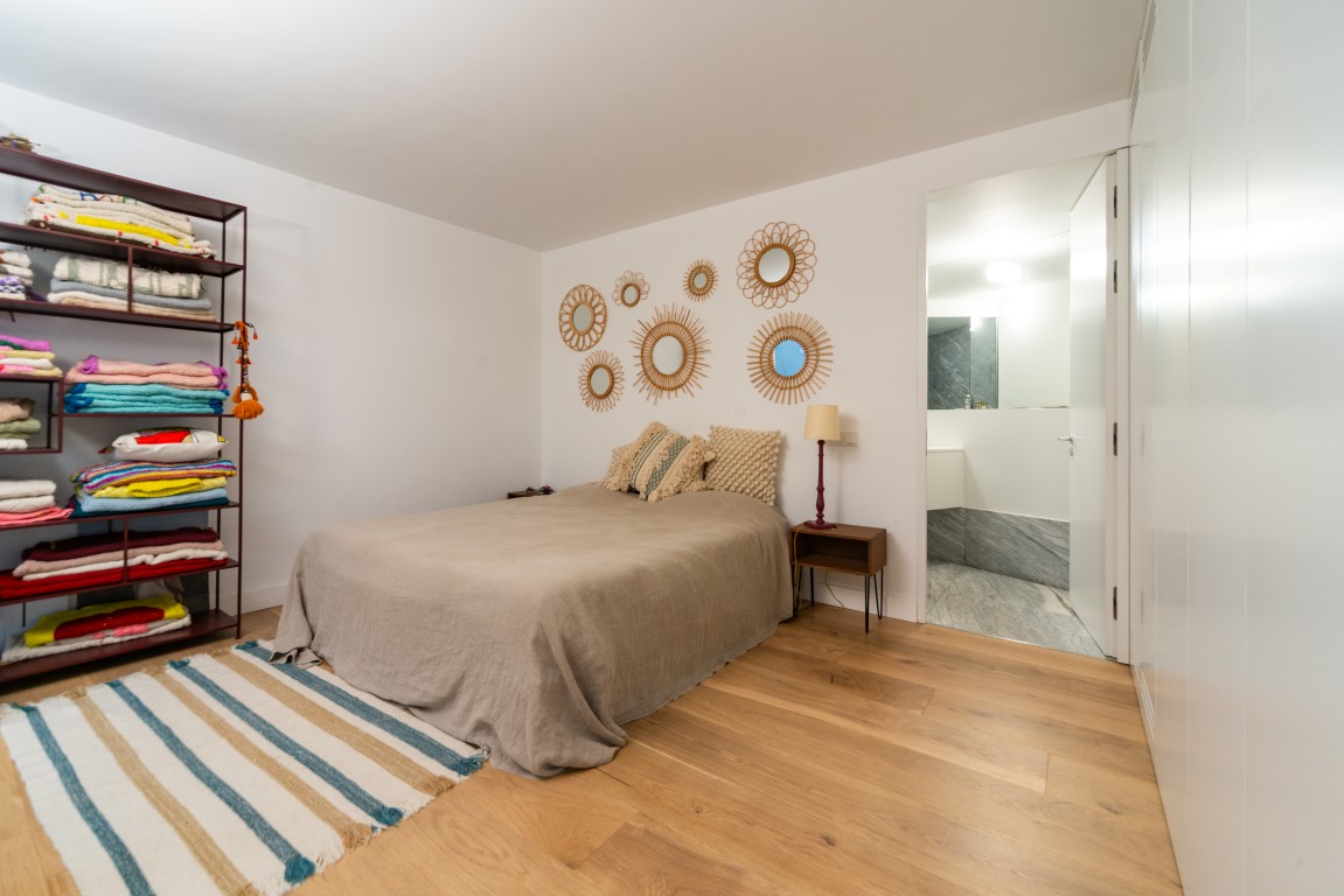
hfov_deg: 100.4
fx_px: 560
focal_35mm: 15
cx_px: 672
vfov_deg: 77.4
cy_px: 448
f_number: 8
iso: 320
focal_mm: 15
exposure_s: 1/3
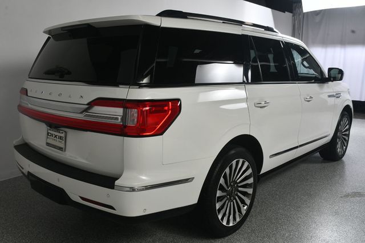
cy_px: 122
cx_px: 182
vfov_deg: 39.9
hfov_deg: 57.2
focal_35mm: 33
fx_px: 334
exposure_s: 1/160
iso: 100
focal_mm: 22
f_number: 13
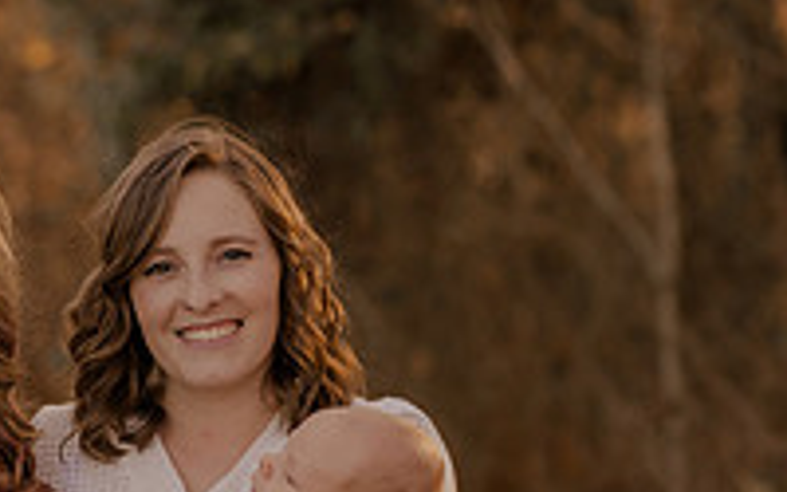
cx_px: 75
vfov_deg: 5.2
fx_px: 5384
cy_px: 506
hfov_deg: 8.3
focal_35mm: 251
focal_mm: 85
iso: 200
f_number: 2.8
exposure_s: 1/400
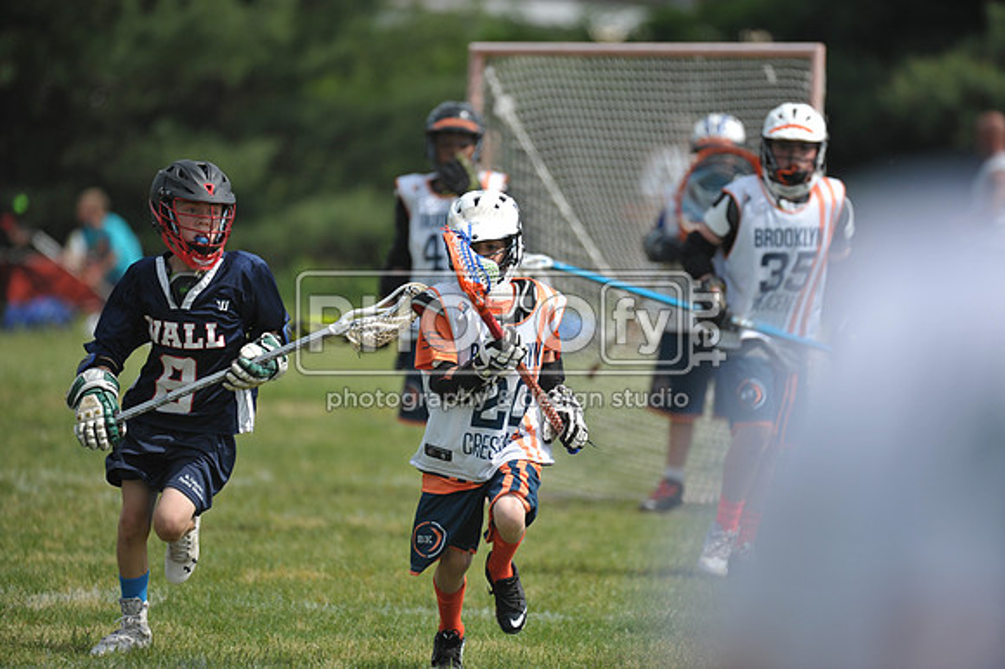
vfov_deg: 3.4
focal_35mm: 400
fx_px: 11160
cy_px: 334
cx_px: 502
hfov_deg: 5.2
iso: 640
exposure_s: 1/3200
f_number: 4
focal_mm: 400
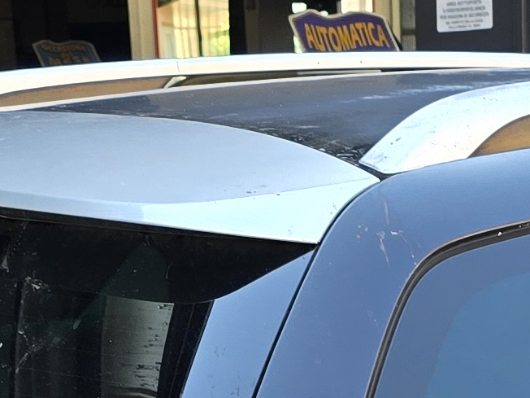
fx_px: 2159
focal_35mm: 141
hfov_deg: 13.9
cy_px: 838
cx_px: 458
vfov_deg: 9.7
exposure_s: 1/180
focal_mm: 6.3
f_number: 1.7
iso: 50
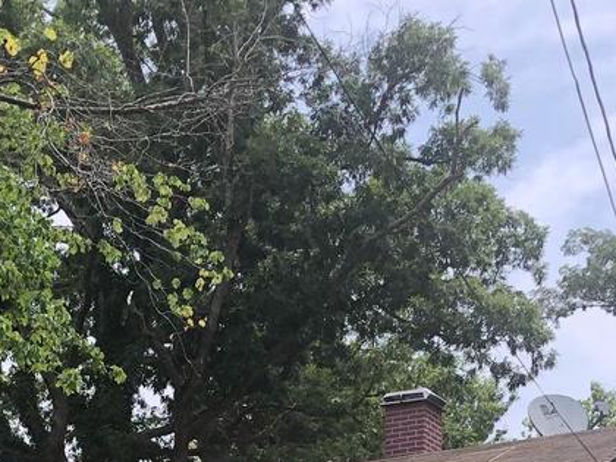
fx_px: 1708
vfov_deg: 14.3
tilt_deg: +4.9
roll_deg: -0.1
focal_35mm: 96
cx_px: 276
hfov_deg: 20.4
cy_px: 710
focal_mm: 3.99
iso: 20
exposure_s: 1/714
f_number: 1.8
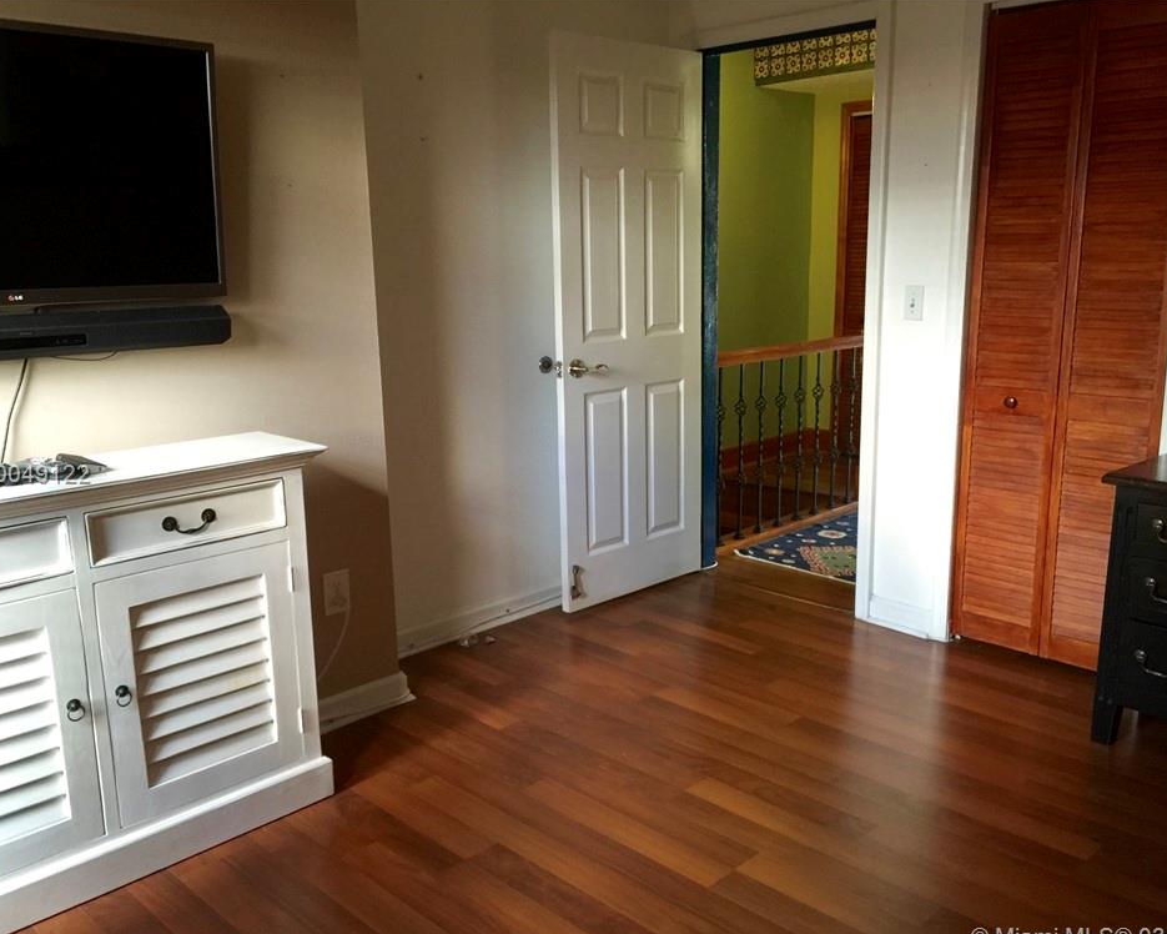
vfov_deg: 47.1
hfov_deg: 57.2
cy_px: 476
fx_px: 1071
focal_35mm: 31
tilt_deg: -11.4
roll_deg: +0.8
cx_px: 599
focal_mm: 4.15
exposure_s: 1/10
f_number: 2.2
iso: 125
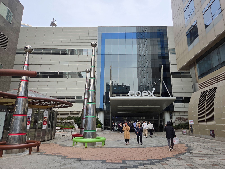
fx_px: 149
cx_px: 112
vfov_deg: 58.9
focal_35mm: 23
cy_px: 84
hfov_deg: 73.9
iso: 80
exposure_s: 1/3667
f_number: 1.8
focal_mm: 5.4
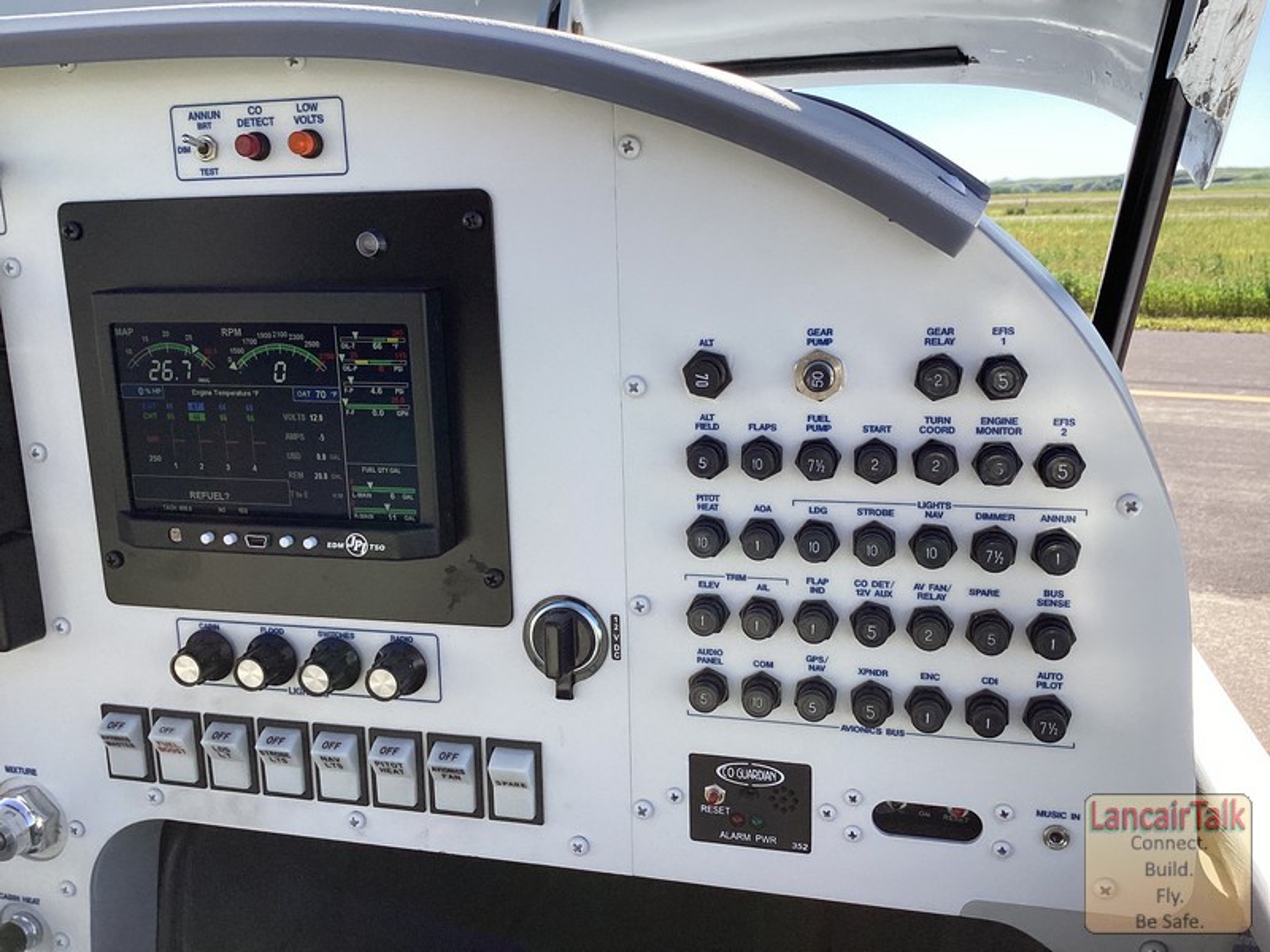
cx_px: 635
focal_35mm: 31
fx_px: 1137
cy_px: 476
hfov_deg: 58.4
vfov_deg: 45.4
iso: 25
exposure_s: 1/959
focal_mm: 3.3
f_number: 2.4
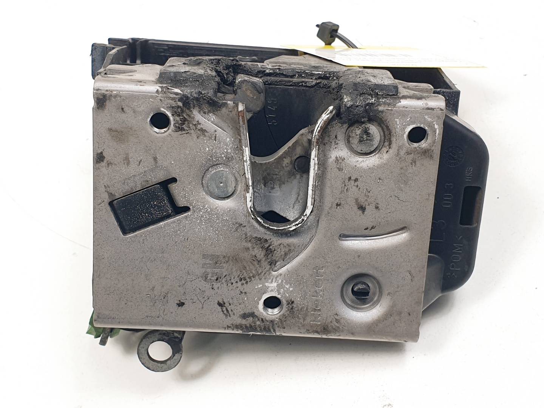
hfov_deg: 67.3
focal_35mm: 26
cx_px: 272
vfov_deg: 53.1
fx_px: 409
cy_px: 204
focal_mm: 4.3
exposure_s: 1/171
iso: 50
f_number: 2.4
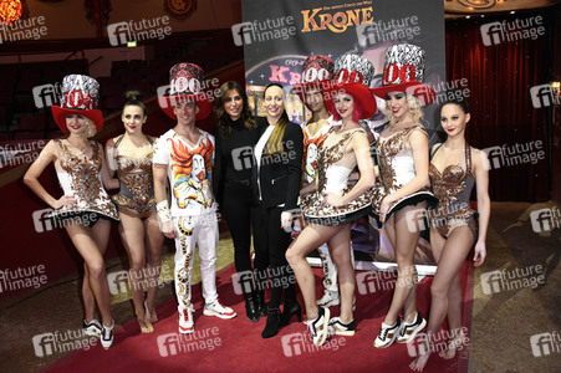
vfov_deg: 46.3
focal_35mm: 28
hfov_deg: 65.5
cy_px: 186
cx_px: 280
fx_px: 436
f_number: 6.3
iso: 3200
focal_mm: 28
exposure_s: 1/125
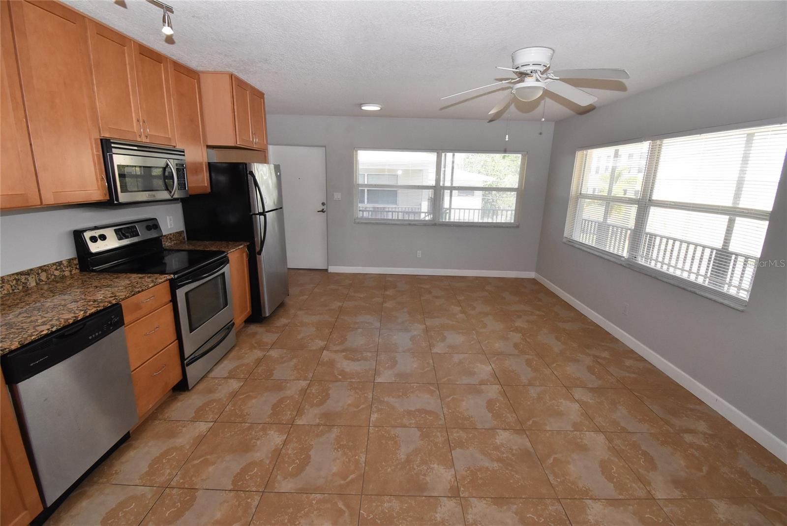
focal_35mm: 15
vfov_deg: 77.4
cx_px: 394
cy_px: 263
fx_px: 328
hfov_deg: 100.4
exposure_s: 1/200
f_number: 10
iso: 1600
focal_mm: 10
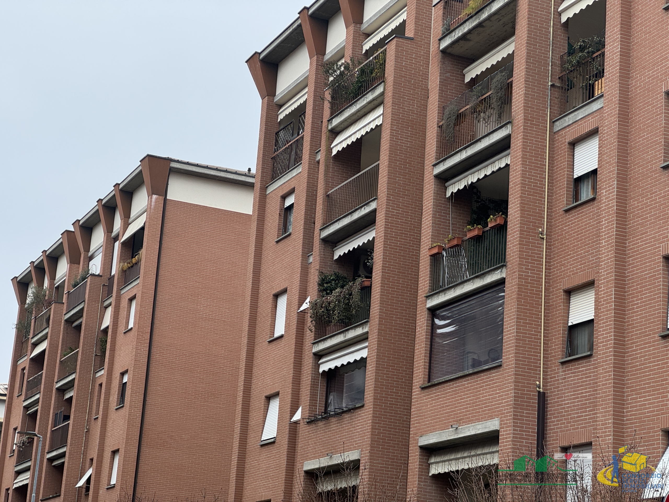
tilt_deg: +15.4
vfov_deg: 19.1
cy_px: 251
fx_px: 1488
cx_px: 334
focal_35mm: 77
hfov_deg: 25.3
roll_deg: -4.2
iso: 25
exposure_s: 1/148
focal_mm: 9
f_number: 2.8
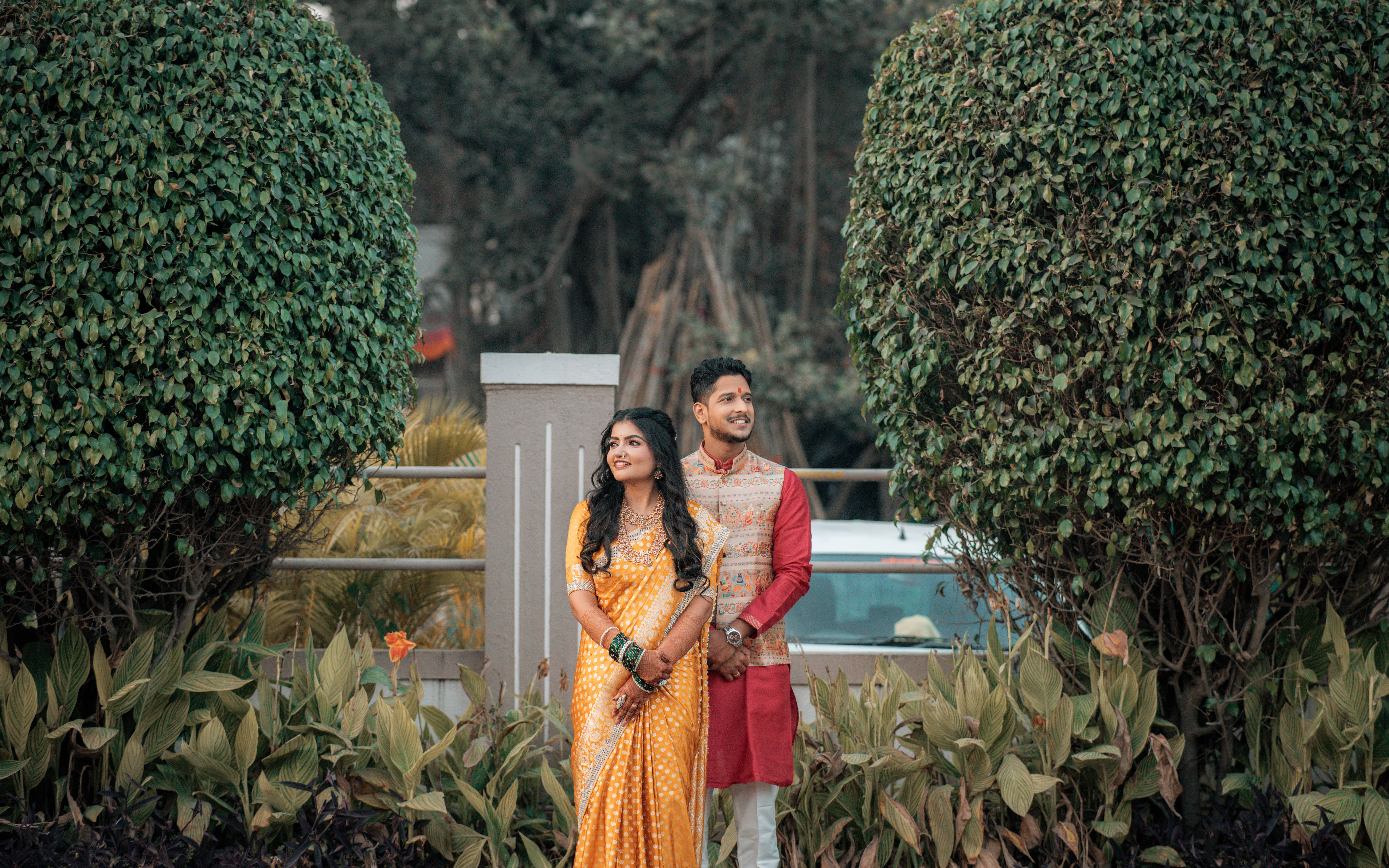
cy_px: 419
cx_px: 692
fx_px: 3293
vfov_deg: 15.0
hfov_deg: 23.8
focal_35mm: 87
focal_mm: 85
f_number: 2.2
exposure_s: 1/640
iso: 1250
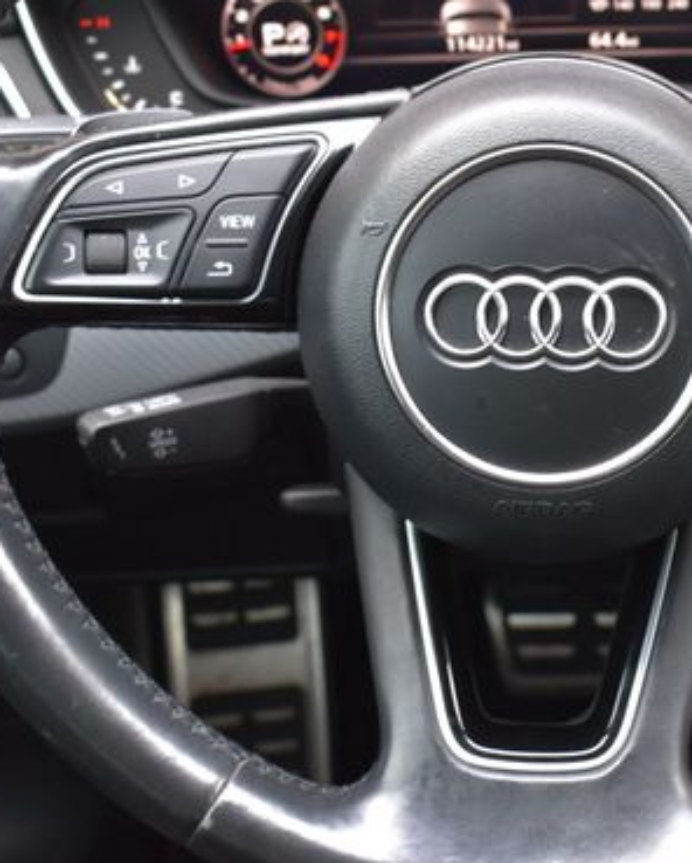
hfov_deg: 23.0
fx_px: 1682
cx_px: 528
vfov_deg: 28.7
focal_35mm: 66
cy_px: 493
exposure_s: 1/15
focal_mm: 27
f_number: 6.3
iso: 900
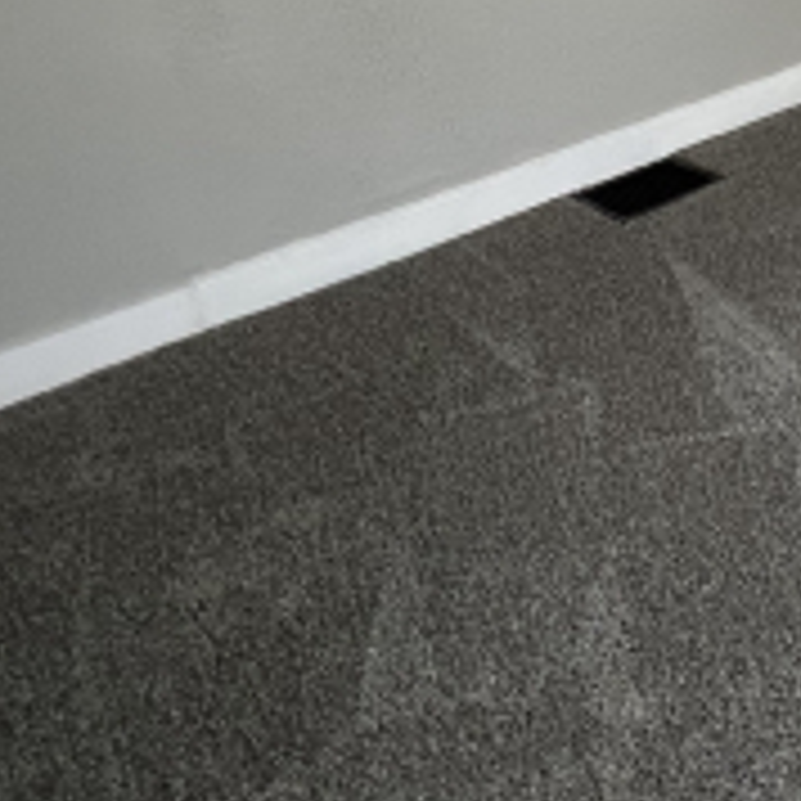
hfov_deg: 31.4
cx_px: 1010
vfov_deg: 33.4
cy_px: -112
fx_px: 1126
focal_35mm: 43
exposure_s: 1/60
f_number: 1.8
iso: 250
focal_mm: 1.57
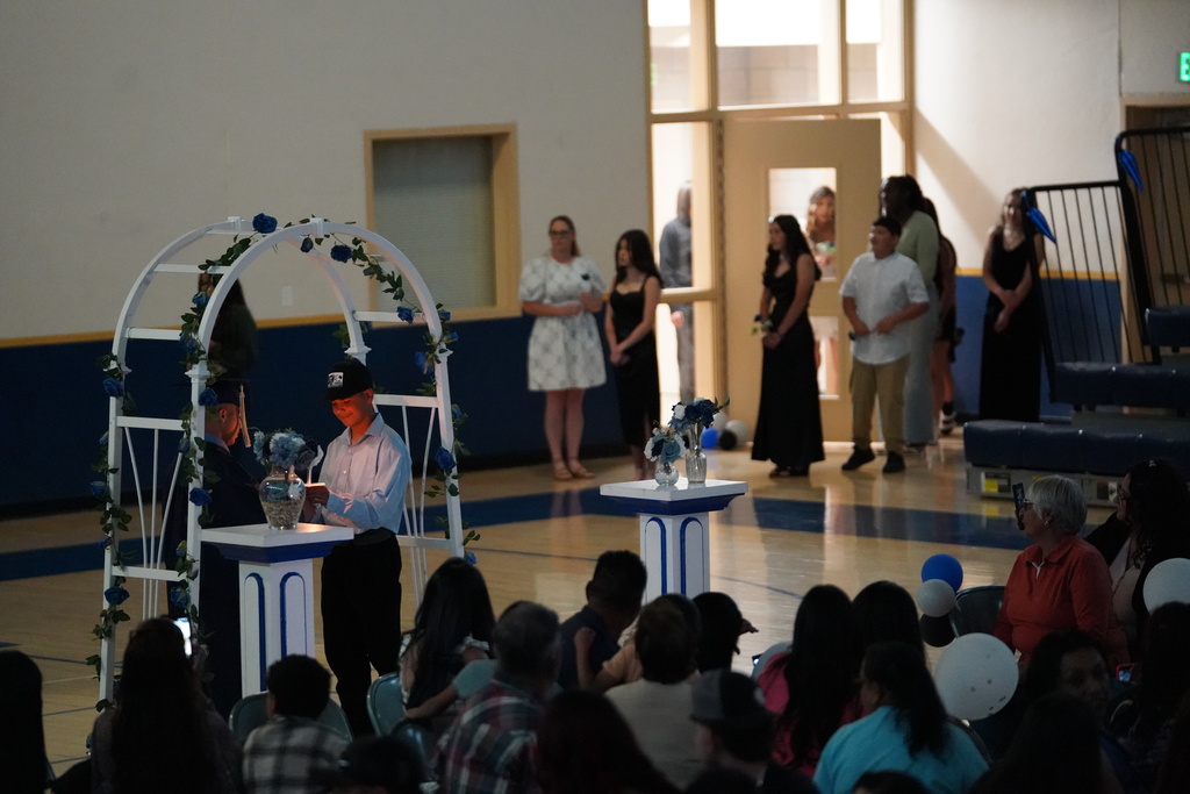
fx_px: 5422
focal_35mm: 164
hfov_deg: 12.5
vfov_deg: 8.4
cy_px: 397
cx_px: 595
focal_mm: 164
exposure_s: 1/160
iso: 12800
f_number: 2.8
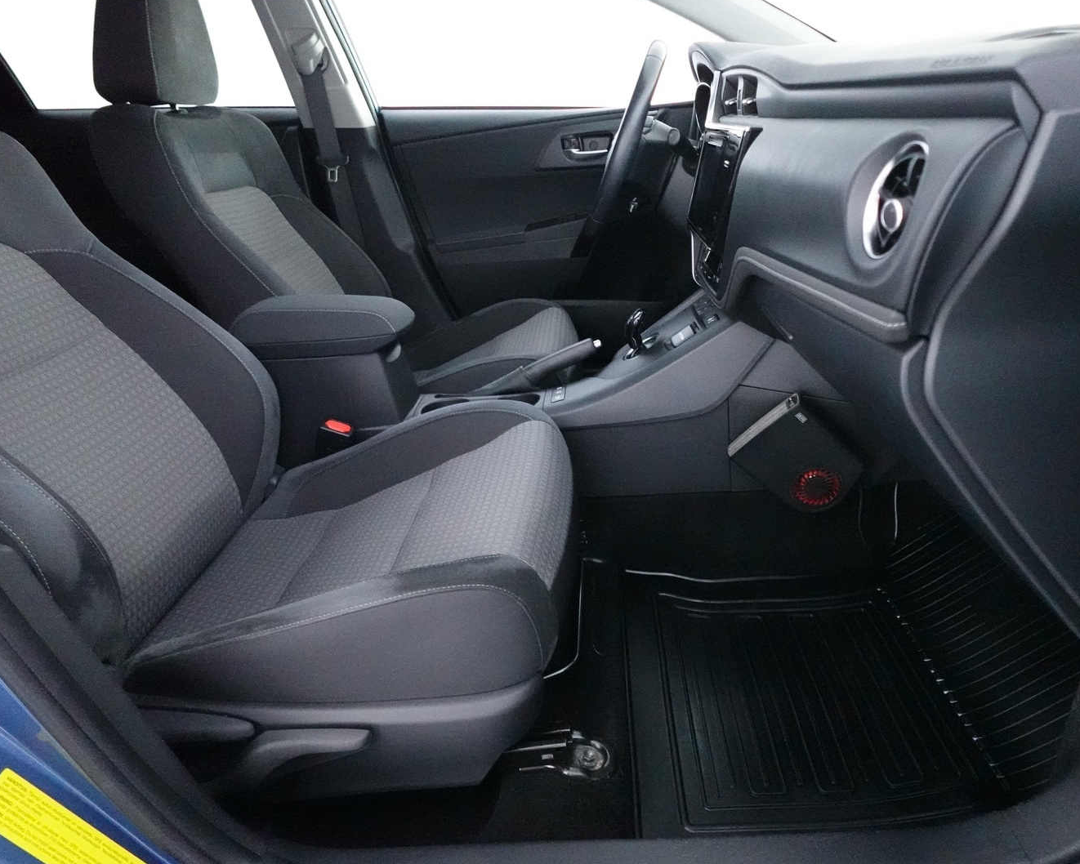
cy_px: 436
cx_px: 595
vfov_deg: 60.9
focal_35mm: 23
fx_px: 735
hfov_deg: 72.4
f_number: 2
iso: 6400
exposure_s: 1/80
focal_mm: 7.6
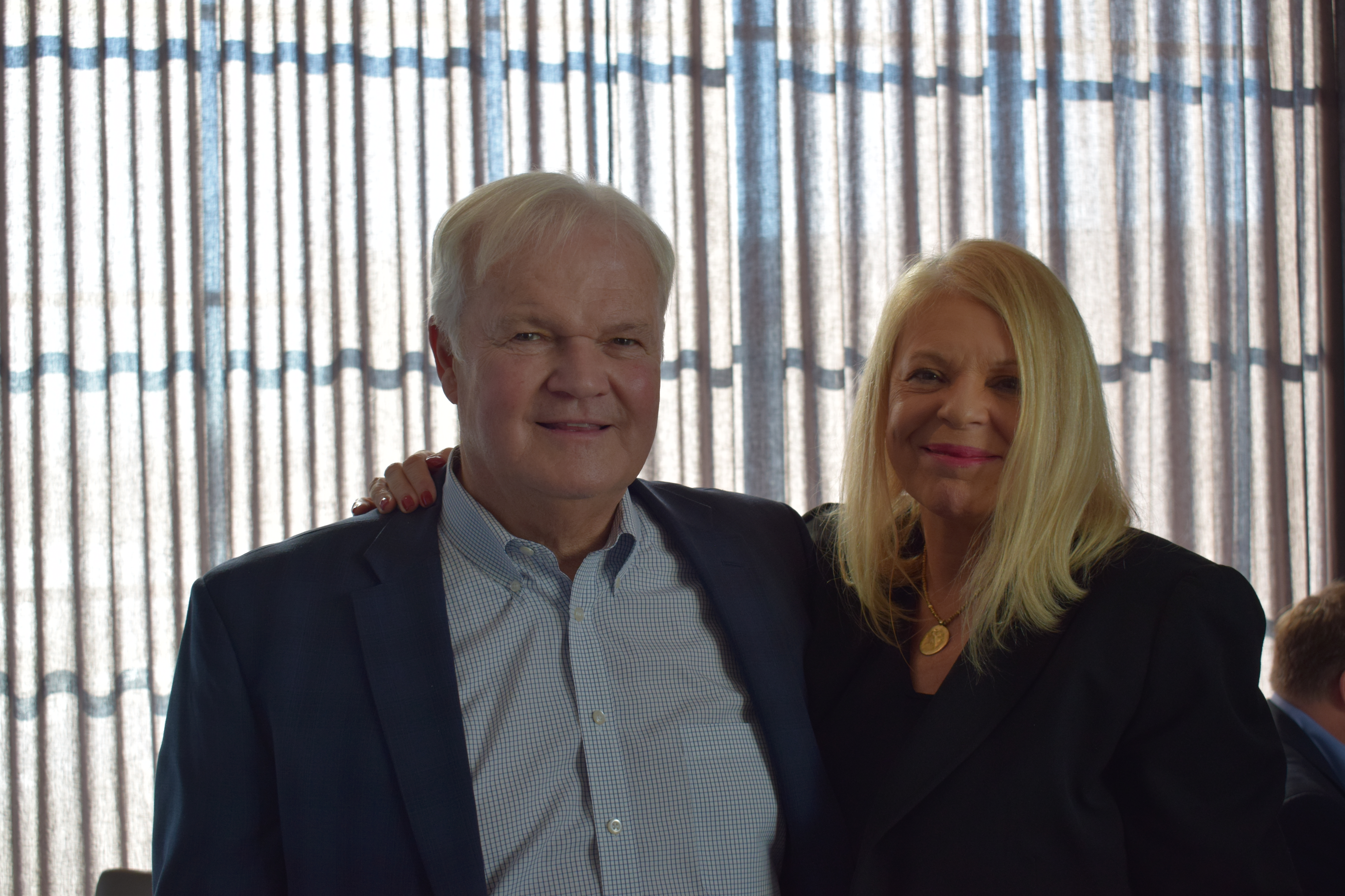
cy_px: 448
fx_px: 1737
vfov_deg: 28.9
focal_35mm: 46
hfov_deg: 42.3
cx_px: 672
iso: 400
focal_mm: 31
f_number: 6.3
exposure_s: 1/160
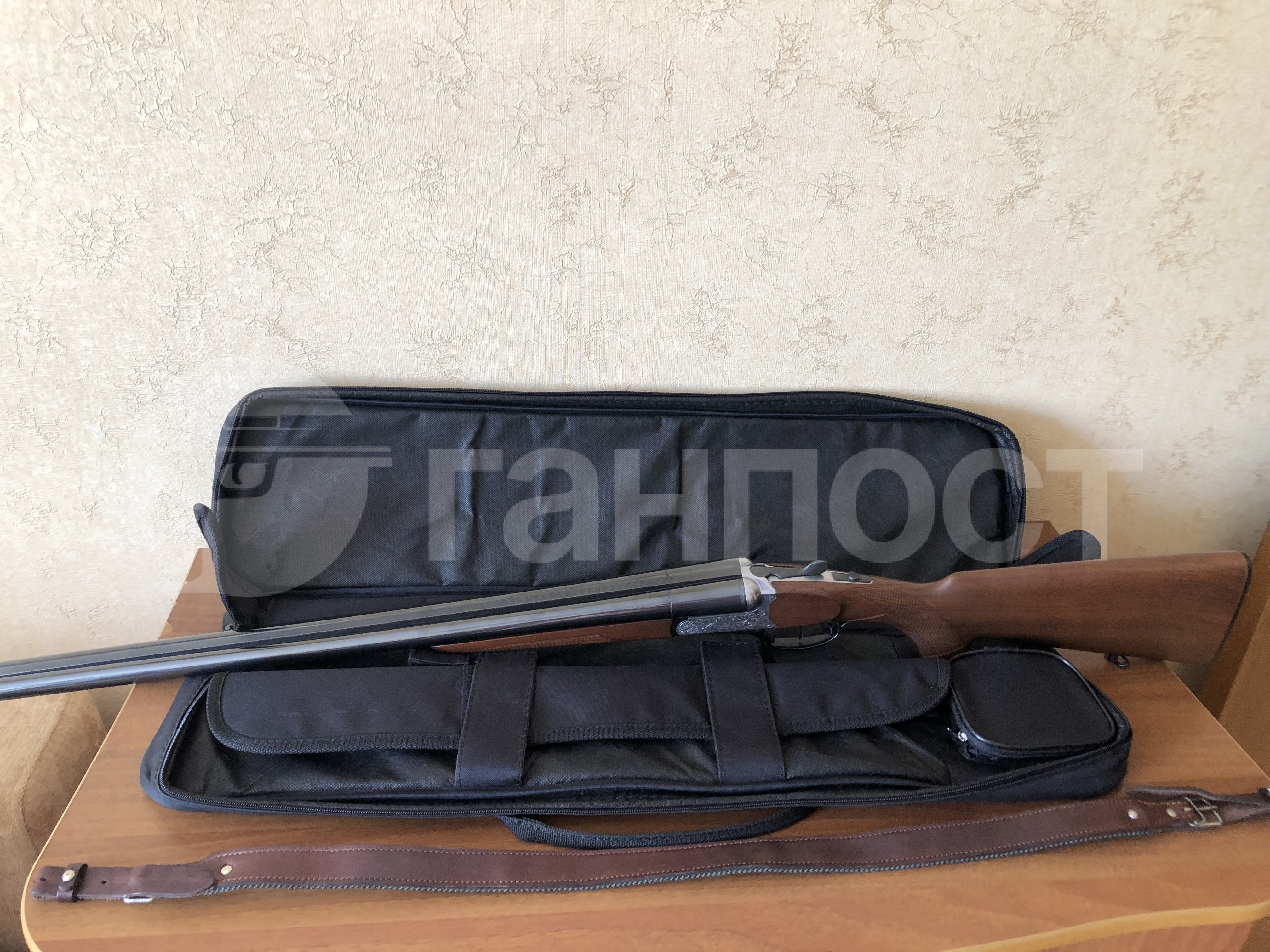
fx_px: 1027
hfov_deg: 63.4
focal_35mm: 28
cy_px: 476
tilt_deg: -31.3
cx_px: 635
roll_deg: -0.7
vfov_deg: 49.7
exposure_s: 1/30
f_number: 1.8
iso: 32
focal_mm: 3.99
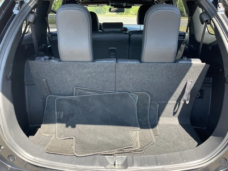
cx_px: 114
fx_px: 191
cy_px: 86
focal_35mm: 29
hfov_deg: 61.7
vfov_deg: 48.2
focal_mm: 3
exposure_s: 1/152
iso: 32
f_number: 1.8
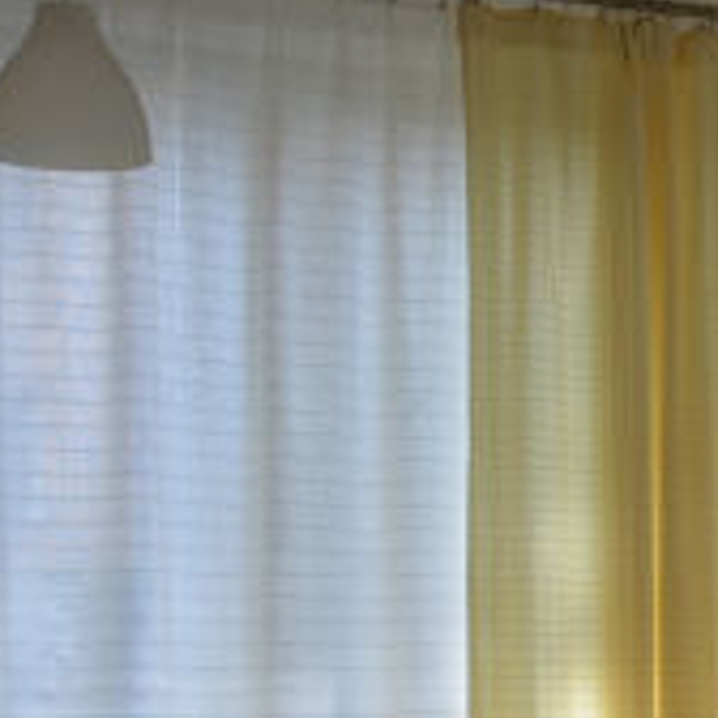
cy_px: 761
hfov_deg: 11.9
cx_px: 1637
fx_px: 2886
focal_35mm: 123
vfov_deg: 13.9
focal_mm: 18
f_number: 6.3
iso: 200
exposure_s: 1/200
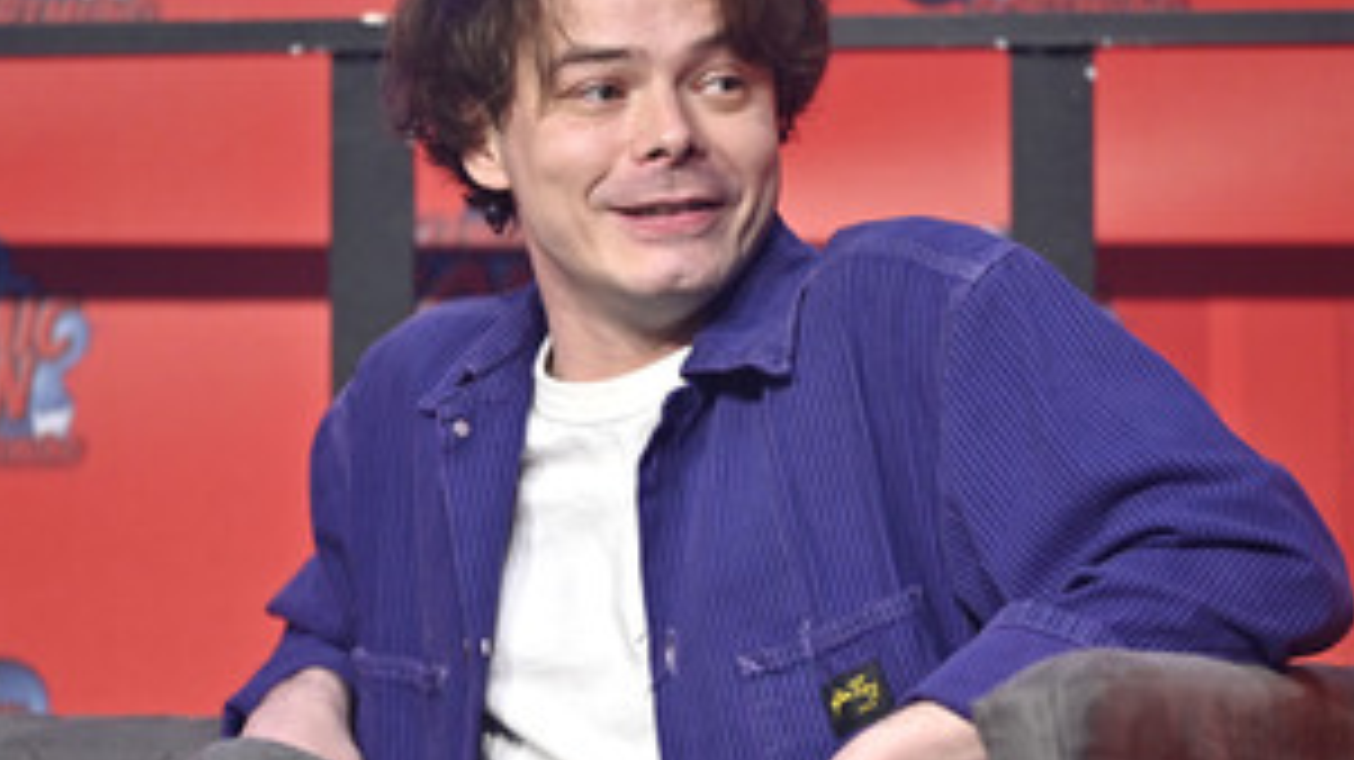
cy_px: 481
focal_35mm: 314
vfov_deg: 3.9
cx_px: 735
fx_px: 11268
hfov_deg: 6.9
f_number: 2.8
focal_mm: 200
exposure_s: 1/320
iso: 800
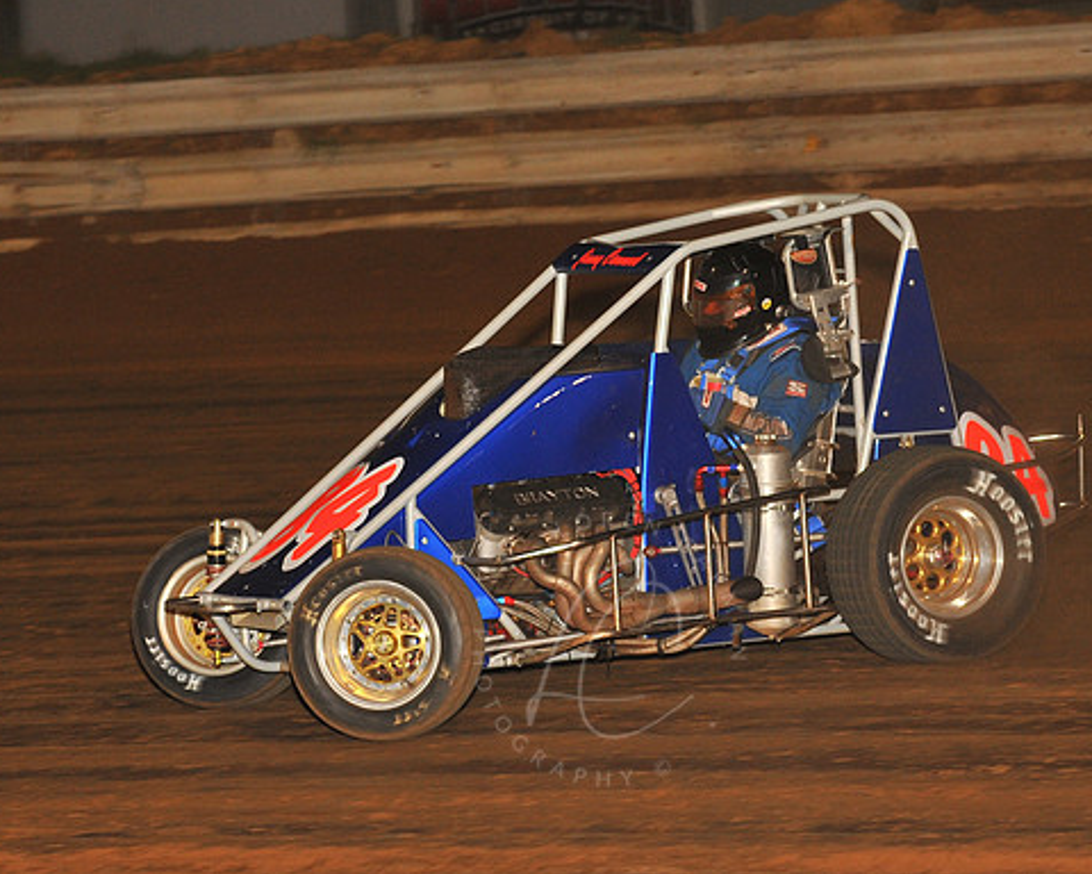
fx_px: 4105
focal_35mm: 127
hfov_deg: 15.2
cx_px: 607
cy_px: 438
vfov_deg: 12.1
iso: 1000
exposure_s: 1/320
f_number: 6.3
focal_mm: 112
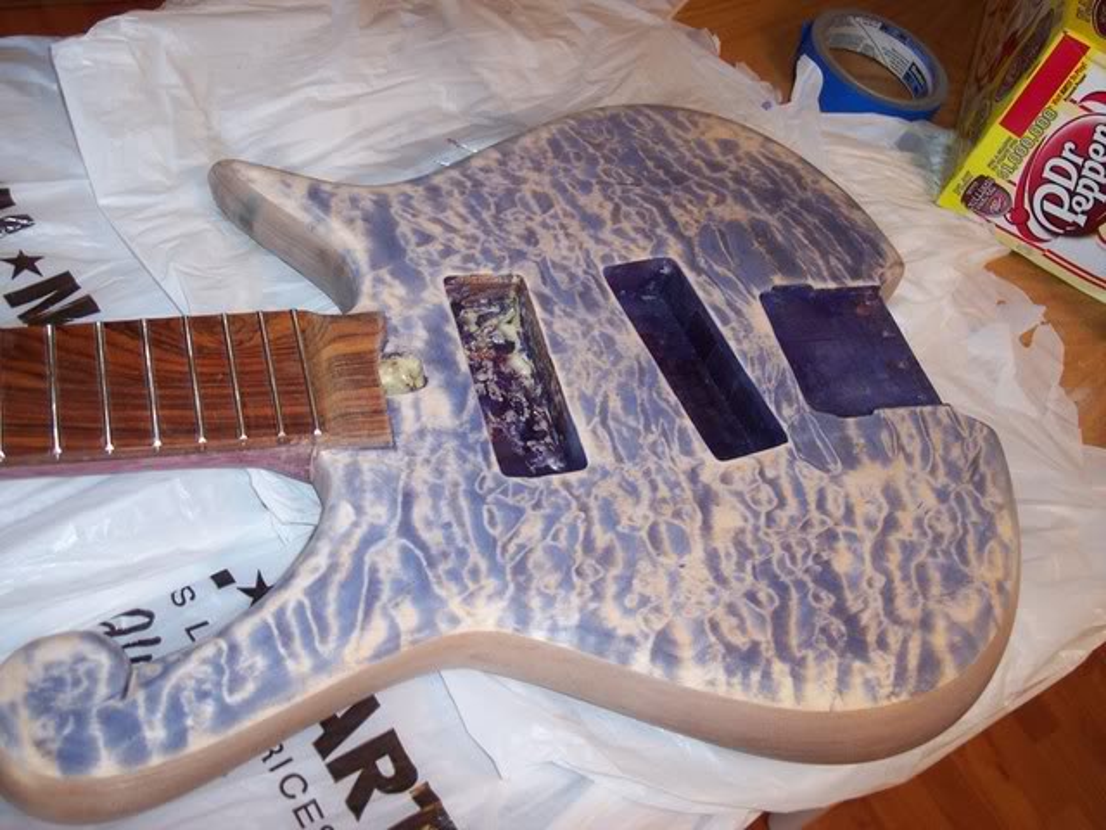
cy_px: 415
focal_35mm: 38
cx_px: 553
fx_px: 1214
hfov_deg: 49.0
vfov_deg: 37.7
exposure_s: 1/30
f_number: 2.8
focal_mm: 8
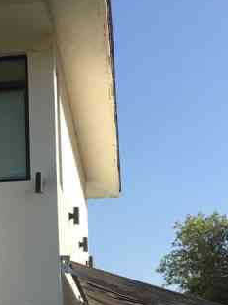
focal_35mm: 87
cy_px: 279
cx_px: 39
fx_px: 765
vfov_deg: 22.0
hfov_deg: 16.8
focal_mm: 4.15
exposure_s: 1/1166
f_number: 2.2
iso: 25
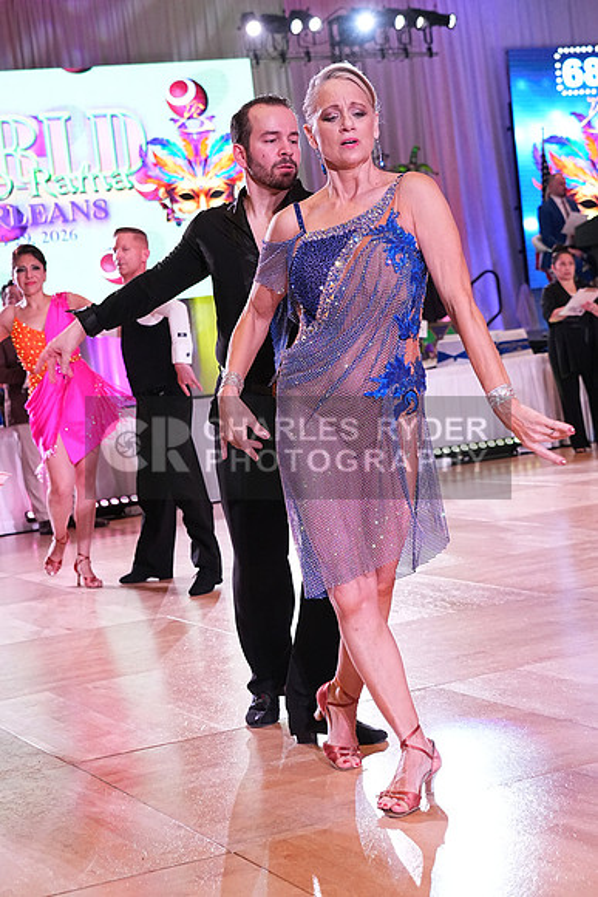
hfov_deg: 19.7
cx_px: 299
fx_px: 1718
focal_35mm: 69
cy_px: 448
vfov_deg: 29.2
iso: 3200
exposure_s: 1/400
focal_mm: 46
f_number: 4.5
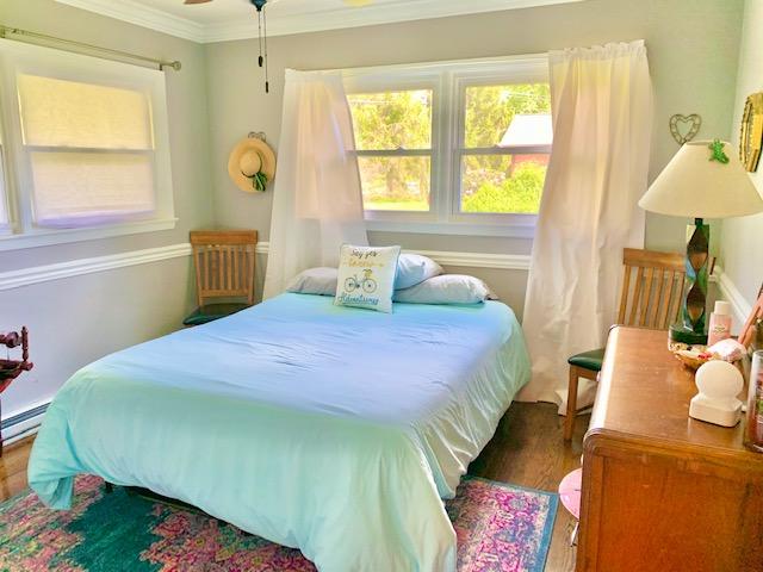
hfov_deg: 67.3
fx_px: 573
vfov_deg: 53.1
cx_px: 382
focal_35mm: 26
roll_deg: +0.4
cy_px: 286
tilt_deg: -10.5
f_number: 1.8
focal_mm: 4.25
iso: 100
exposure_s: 1/107
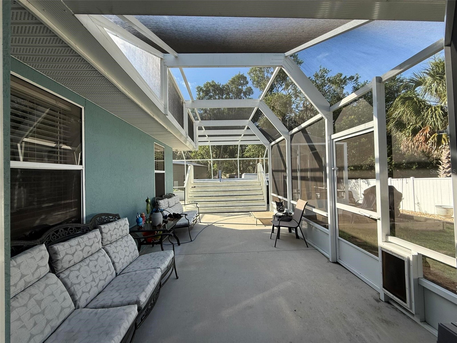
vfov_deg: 85.7
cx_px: 228
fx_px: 185
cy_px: 172
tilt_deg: +2.1
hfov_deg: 102.1
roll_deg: +1.3
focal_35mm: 14
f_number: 2.2
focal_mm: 2.22
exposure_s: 1/395
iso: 50
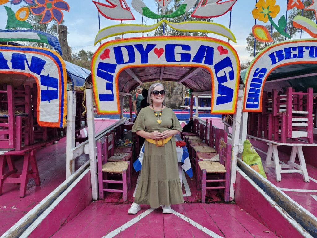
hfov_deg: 73.9
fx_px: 211
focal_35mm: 23
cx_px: 158
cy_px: 119
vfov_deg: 58.9
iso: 200
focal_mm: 5.54
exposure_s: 1/180
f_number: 1.8
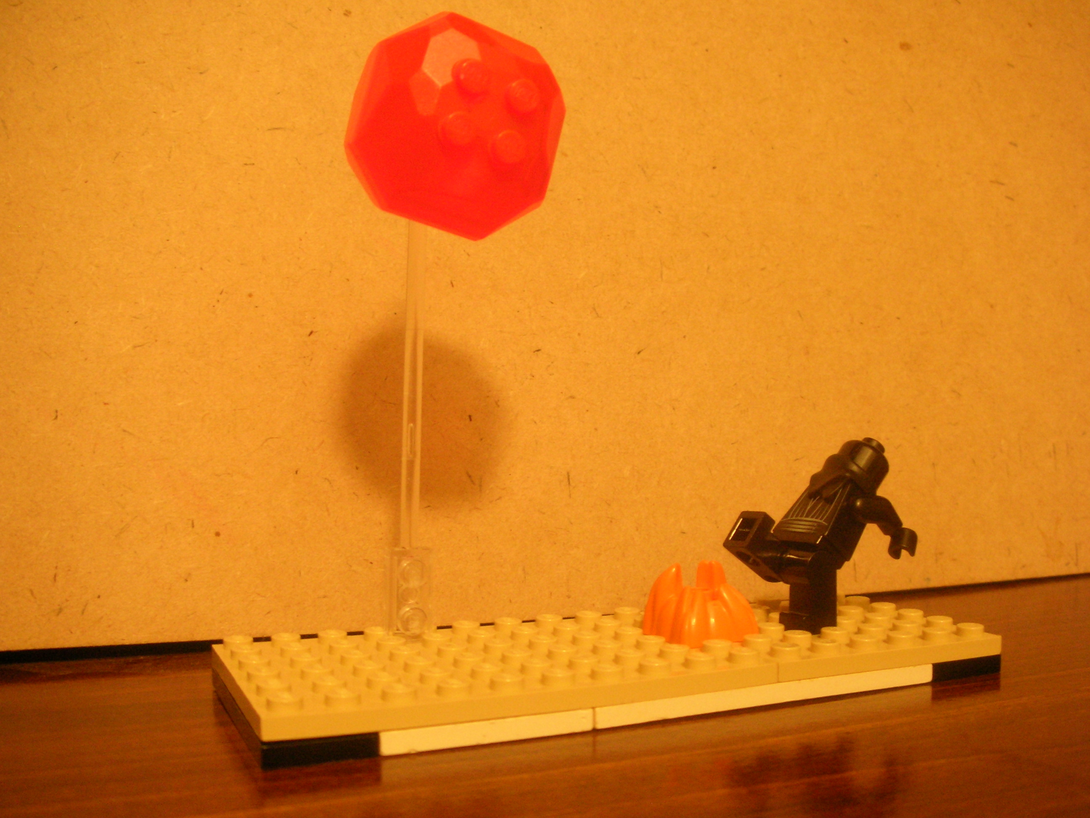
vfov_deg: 40.7
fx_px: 1102
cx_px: 545
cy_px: 409
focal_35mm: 35
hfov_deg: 52.6
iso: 200
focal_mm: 5.8
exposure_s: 1/2.6
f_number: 3
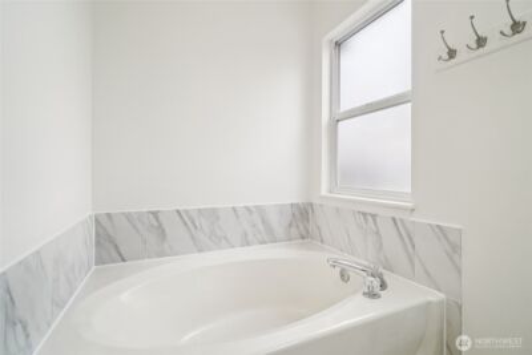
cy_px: 178
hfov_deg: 96.7
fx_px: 237
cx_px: 266
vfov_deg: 73.8
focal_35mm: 16
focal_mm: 16
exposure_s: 1/100
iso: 1600
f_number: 8
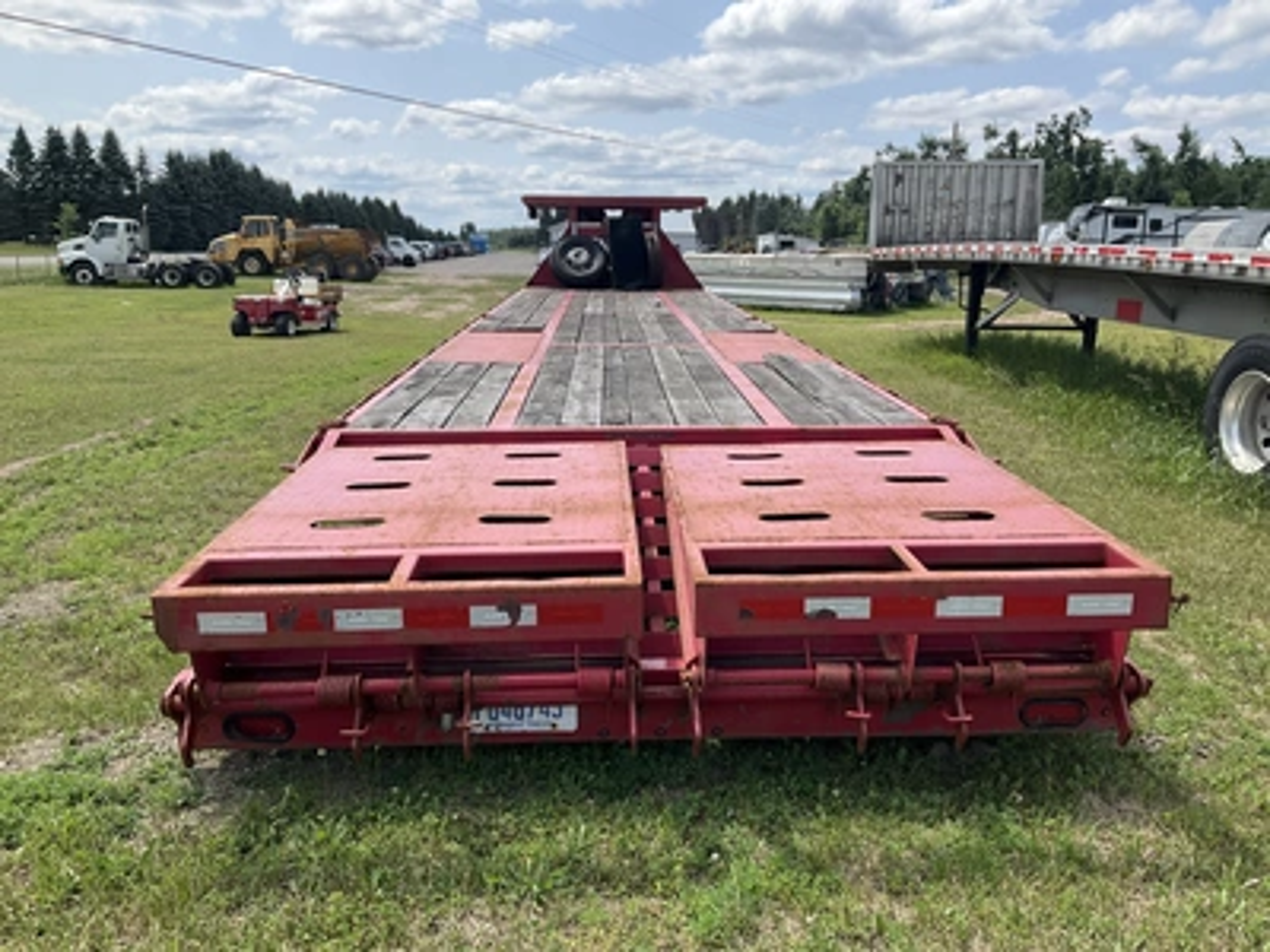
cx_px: 635
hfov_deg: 61.7
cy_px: 476
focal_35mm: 29
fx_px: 1064
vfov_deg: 48.2
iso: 25
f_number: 1.8
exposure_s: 1/1675
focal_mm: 3
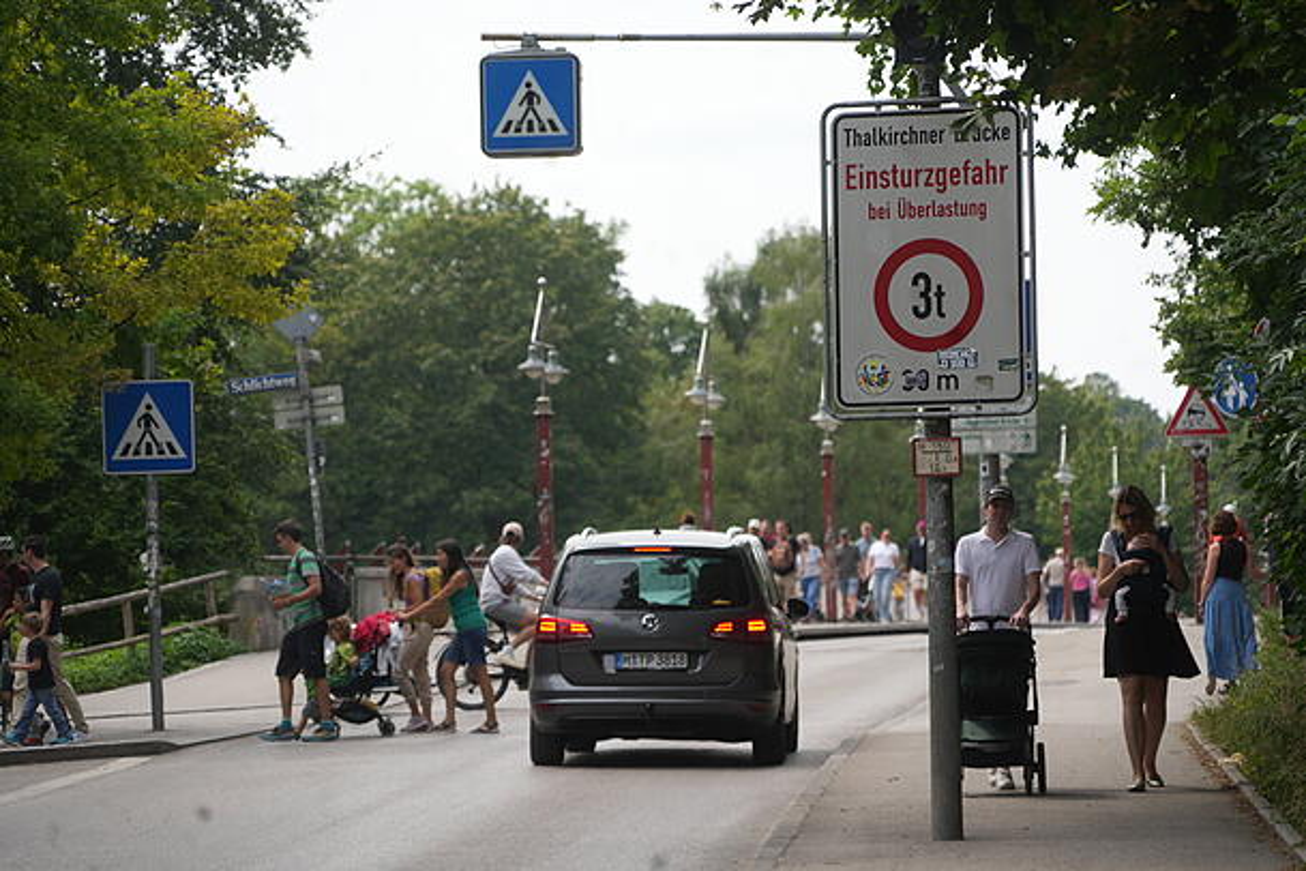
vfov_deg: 8.0
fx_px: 6239
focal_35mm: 172
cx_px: 653
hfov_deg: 11.9
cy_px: 436
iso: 100
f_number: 6.3
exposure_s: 1/200
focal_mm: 172
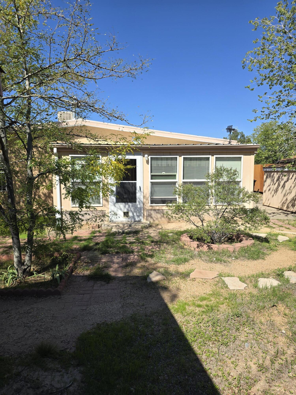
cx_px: 148
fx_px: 262
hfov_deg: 58.9
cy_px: 198
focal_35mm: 23
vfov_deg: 73.9
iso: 12
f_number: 1.7
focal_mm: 6.3
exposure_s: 1/671
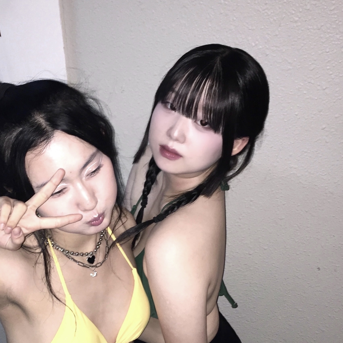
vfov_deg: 34.1
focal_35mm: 49
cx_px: 121
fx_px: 549
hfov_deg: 34.4
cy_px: 247
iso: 125
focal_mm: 4.15
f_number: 2.2
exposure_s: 1/16
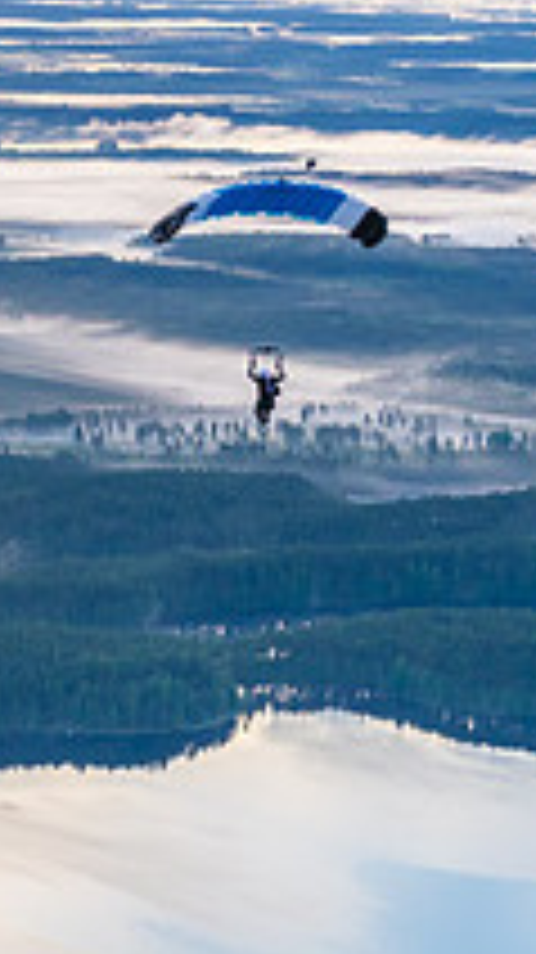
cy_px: 530
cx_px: -319
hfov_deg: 7.8
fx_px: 3847
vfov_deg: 14.1
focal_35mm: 152
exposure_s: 1/2000
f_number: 4.5
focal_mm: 46
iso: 1000
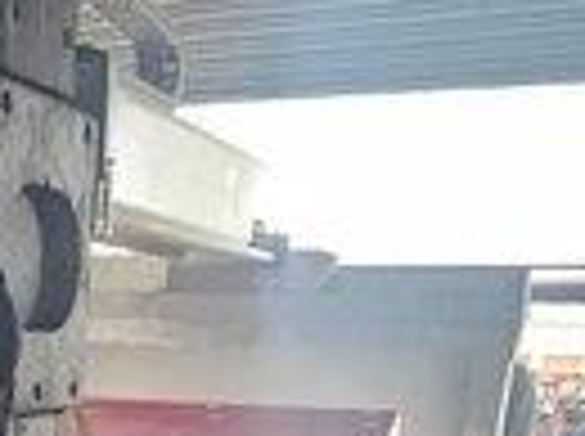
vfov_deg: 17.3
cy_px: 755
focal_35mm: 71
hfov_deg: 25.9
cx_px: -18
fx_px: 1198
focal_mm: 6.3
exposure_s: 1/24
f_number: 1.7
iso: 640
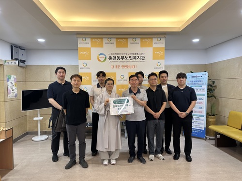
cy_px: 90
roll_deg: +0.6
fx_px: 168
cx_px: 121
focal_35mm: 24
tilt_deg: -1.1
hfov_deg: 71.6
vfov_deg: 56.8
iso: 200
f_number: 1.78
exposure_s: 1/60
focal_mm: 6.86
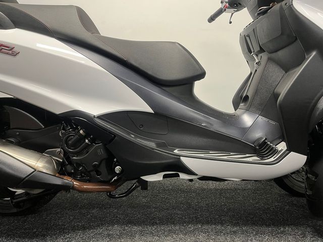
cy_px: 121
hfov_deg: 67.3
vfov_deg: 53.1
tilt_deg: -4.3
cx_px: 162
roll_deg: -0.9
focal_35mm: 26
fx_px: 243
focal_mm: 5.1
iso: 160
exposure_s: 1/50
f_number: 1.6
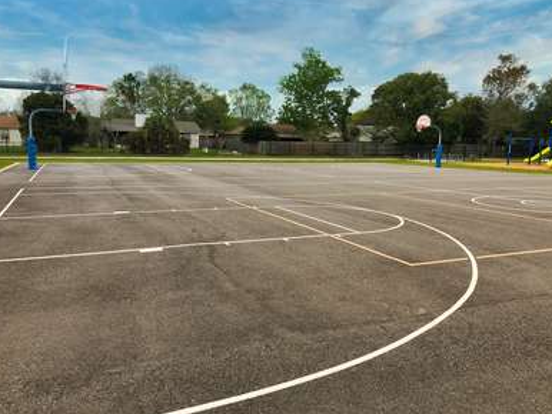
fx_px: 463
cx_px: 272
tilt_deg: -7.0
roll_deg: -0.4
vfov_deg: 48.3
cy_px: 207
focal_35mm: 29
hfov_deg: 61.6
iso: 20
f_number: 1.8
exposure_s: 1/247
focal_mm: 4
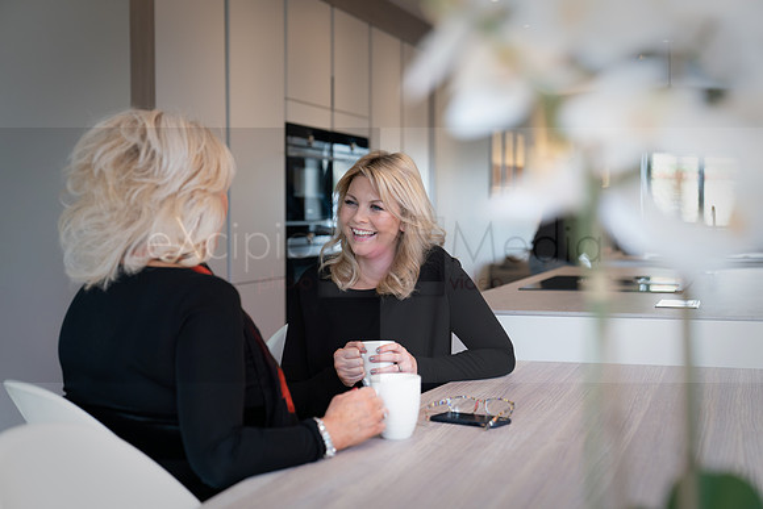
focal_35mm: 55
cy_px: 254
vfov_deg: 24.6
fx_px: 1166
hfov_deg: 36.2
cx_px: 382
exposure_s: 1/80
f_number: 2.8
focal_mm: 55
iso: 320
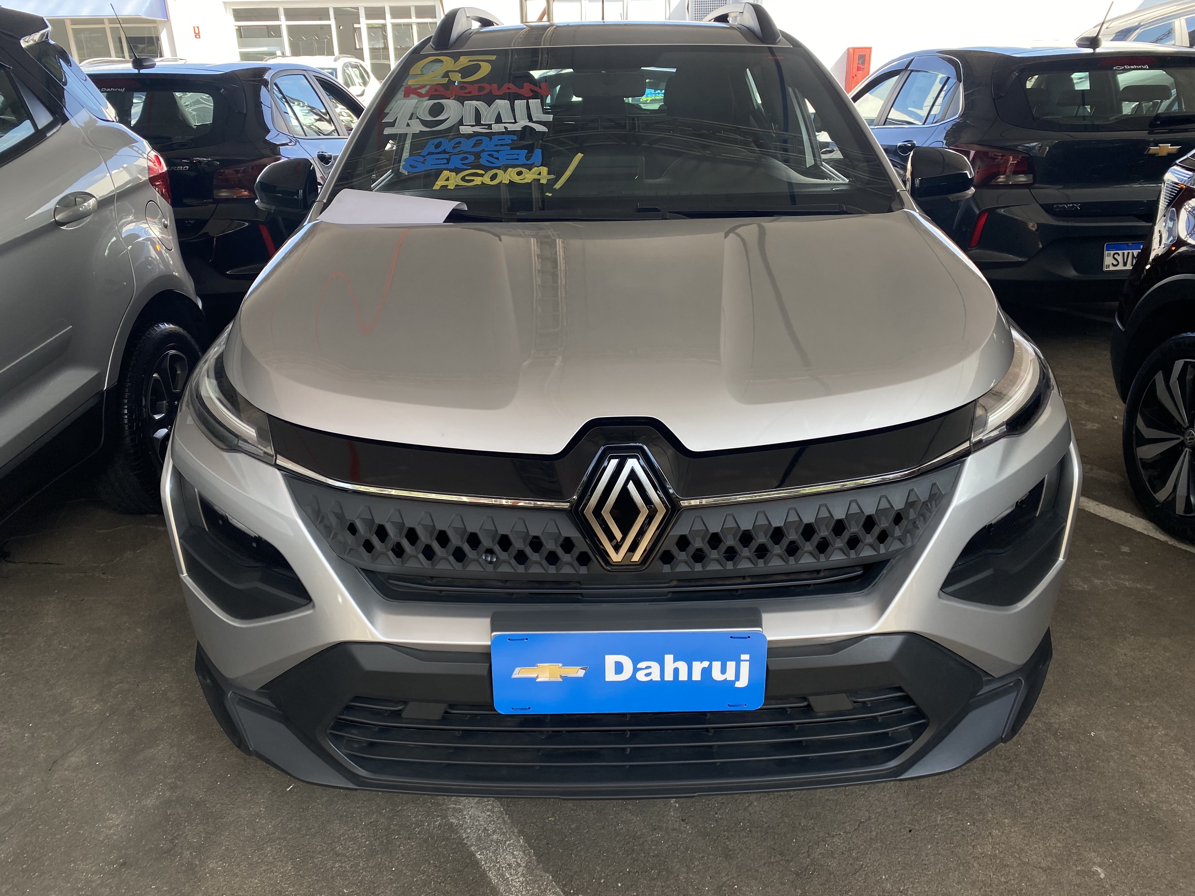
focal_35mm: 26
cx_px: 598
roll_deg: +1.8
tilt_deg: -21.3
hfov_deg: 67.3
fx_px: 898
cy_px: 448
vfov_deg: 53.1
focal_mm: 4.25
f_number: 1.8
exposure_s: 1/340
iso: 32
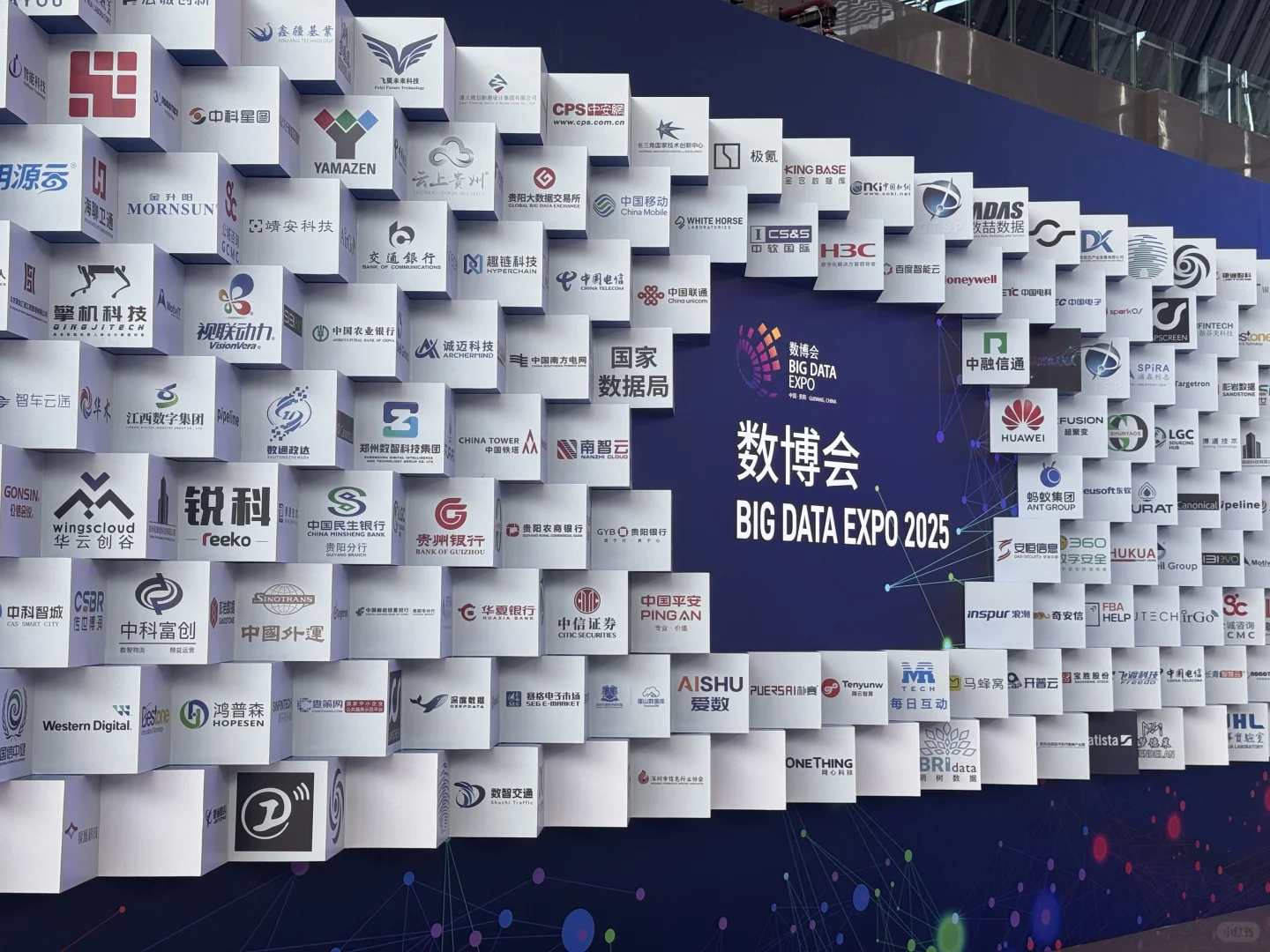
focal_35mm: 48
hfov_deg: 39.7
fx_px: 1761
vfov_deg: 30.3
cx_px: 635
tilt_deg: +4.7
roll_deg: -0.2
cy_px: 476
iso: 64
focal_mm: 6.76
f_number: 1.78
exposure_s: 1/235
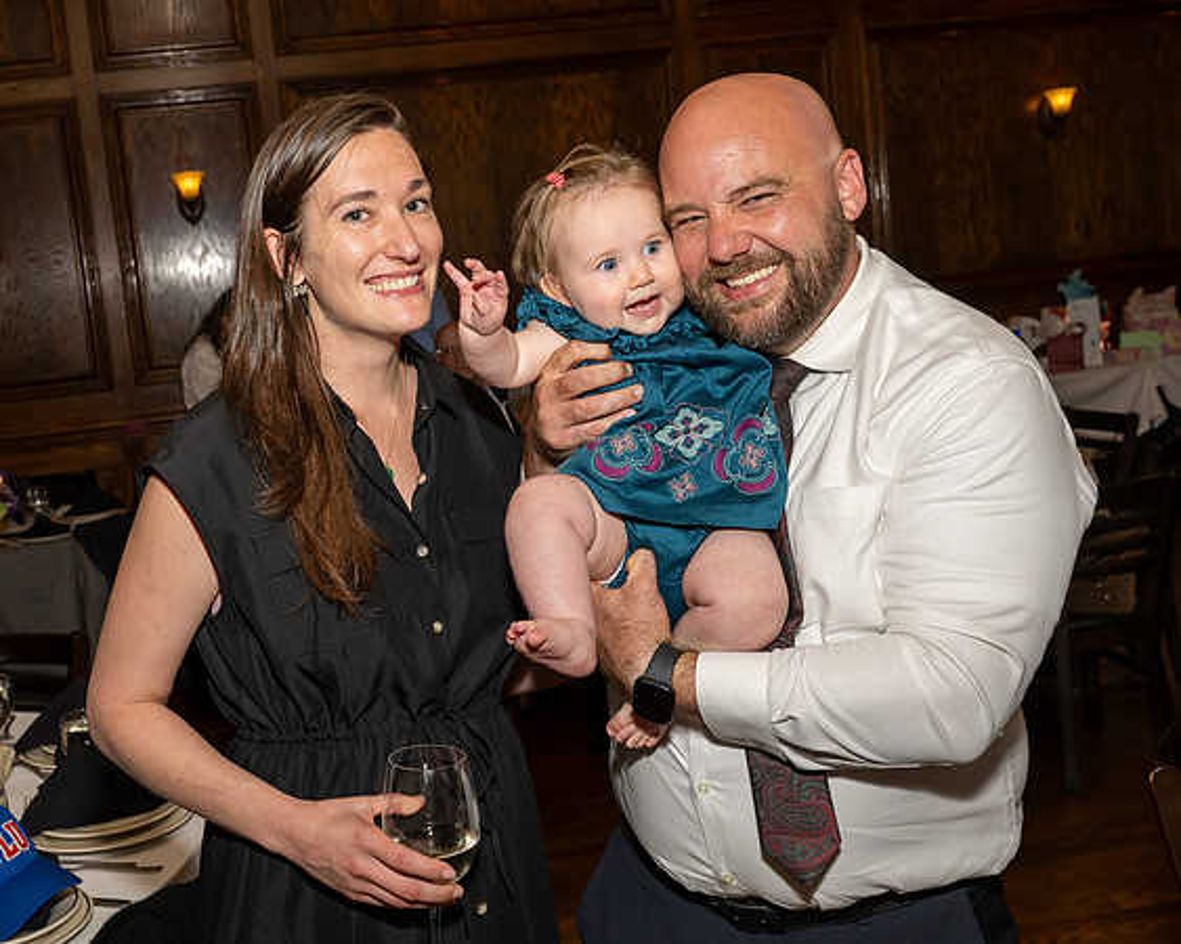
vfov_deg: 36.3
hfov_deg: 44.0
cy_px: 438
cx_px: 406
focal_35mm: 41
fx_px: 1441
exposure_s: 1/250
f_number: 8
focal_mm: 33.5
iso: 640
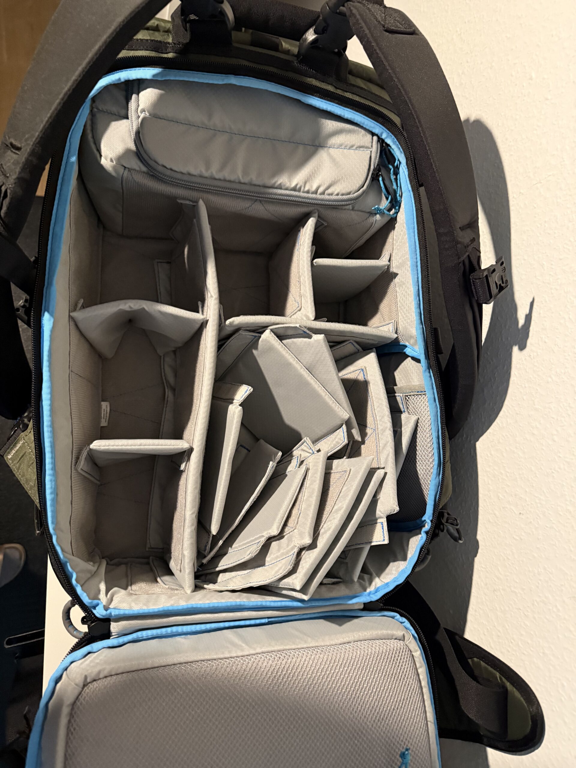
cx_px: 288
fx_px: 532
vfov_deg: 71.6
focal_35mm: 24
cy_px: 384
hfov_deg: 56.8
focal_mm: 6.76
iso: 800
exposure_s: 1/33
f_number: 1.78
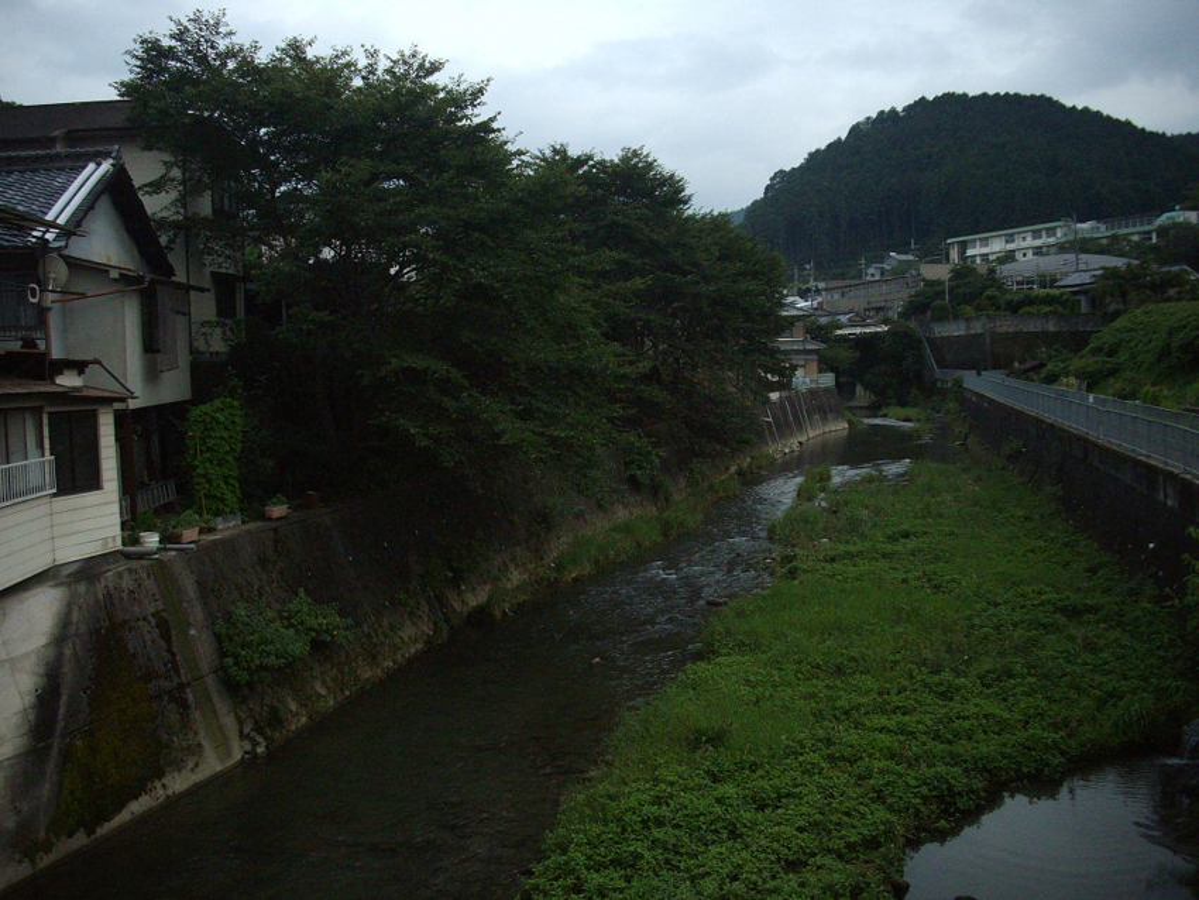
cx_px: 600
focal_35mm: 37
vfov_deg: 38.7
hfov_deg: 50.1
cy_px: 450
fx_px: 1282
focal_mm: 6.2
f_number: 2.8
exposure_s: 1/50
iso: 160
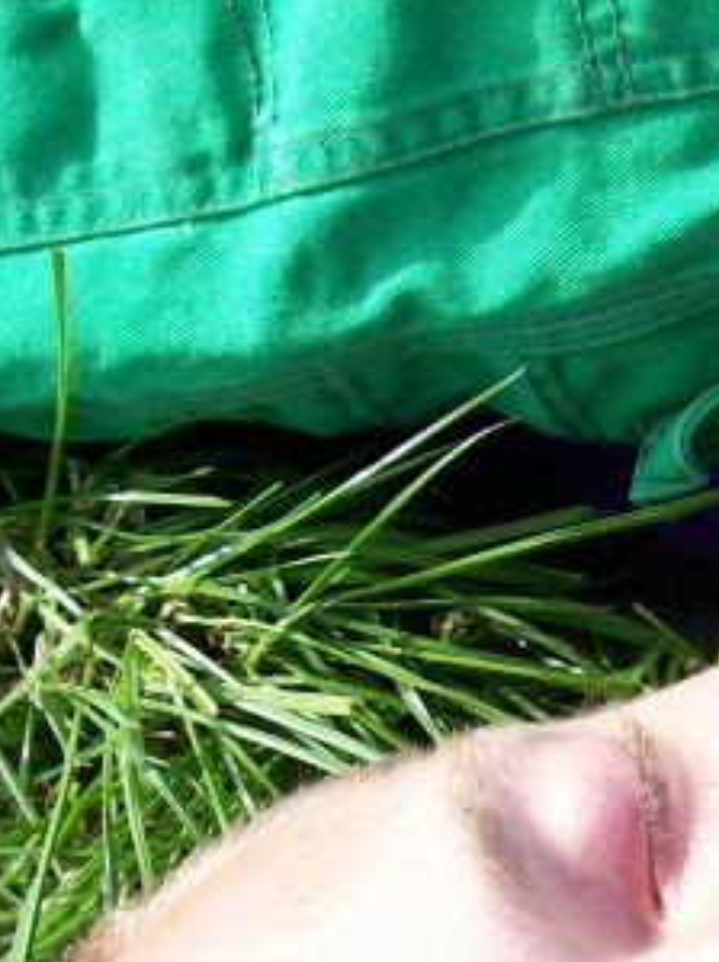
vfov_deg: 18.9
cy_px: 1270
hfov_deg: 15.1
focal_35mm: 96
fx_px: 2666
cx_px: 745
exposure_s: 1/558
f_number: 2.7
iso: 80
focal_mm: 6
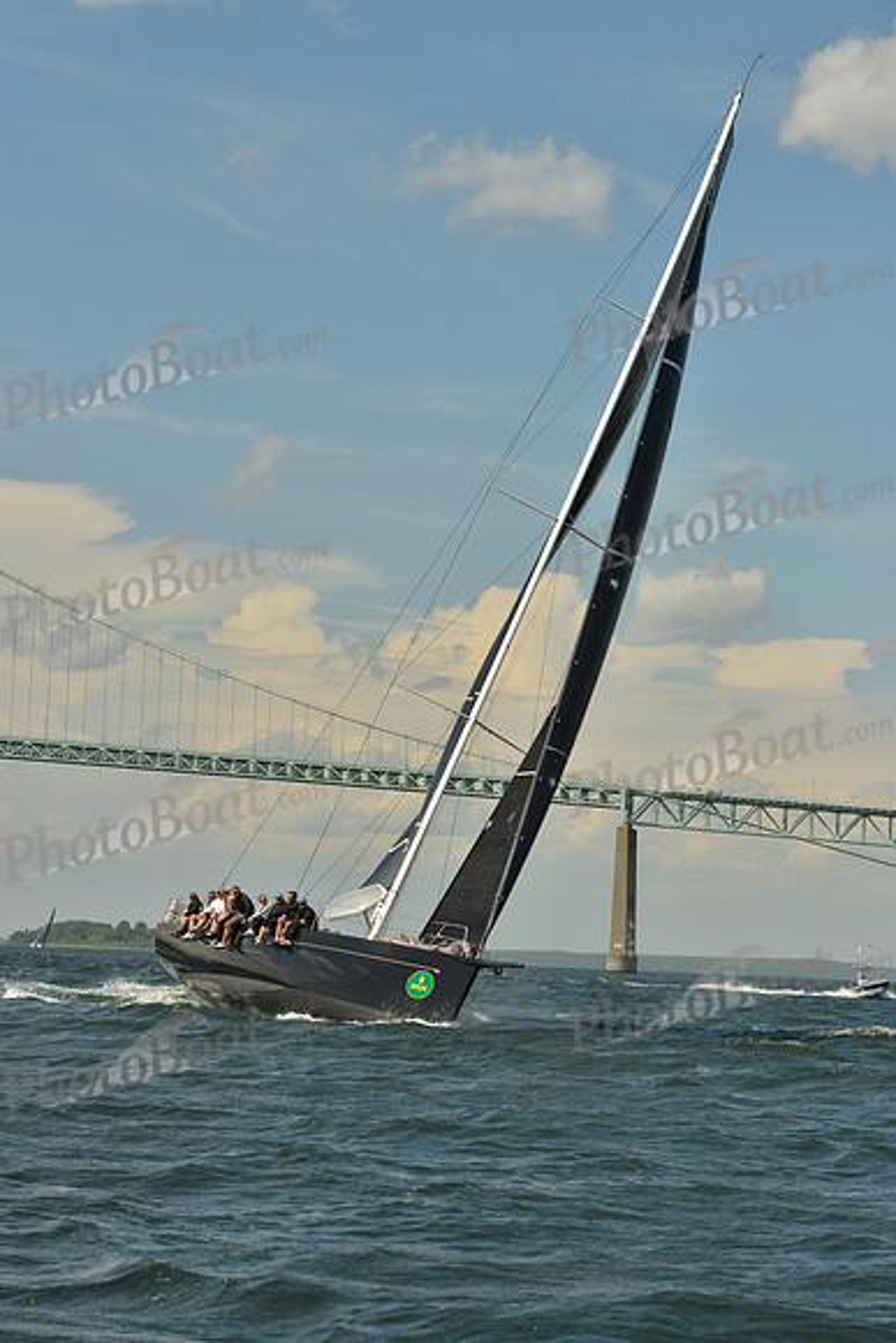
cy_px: 672
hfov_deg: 14.9
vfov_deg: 22.1
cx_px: 448
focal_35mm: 92
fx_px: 3432
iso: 280
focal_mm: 92
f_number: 9
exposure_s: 1/1600
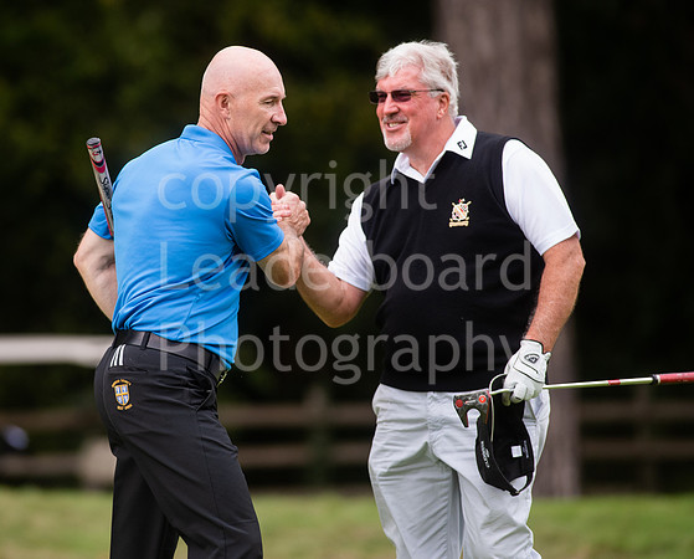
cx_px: 232
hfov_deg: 5.1
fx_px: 7842
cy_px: 245
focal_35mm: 381
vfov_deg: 4.1
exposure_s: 1/1000
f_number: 4
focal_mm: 300
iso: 640
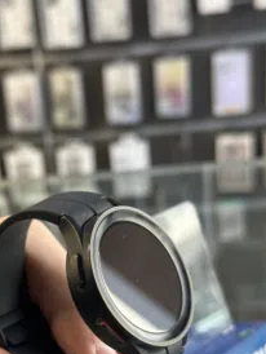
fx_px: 716
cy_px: 247
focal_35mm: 70
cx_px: 110
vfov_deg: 27.5
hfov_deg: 21.0
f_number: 1.78
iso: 80
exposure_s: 1/100
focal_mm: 6.86
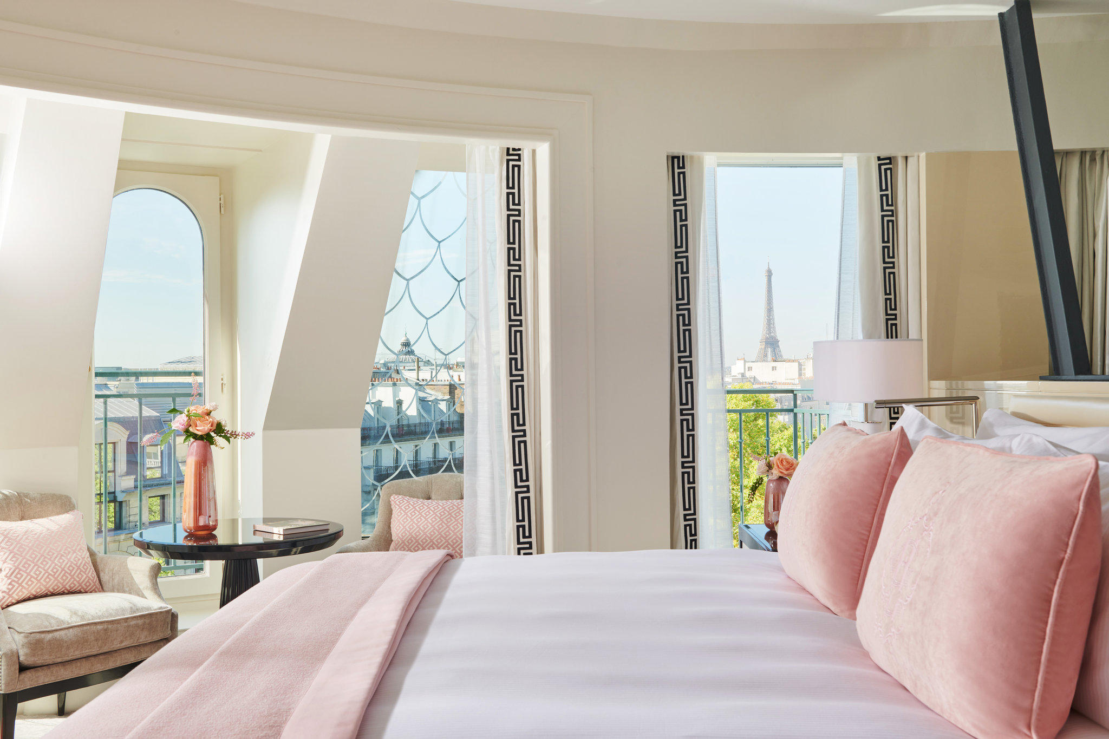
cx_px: 554
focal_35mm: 38
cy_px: 370
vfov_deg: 35.0
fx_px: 1170
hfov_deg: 50.7
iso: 160
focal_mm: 38
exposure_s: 1/13
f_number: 13
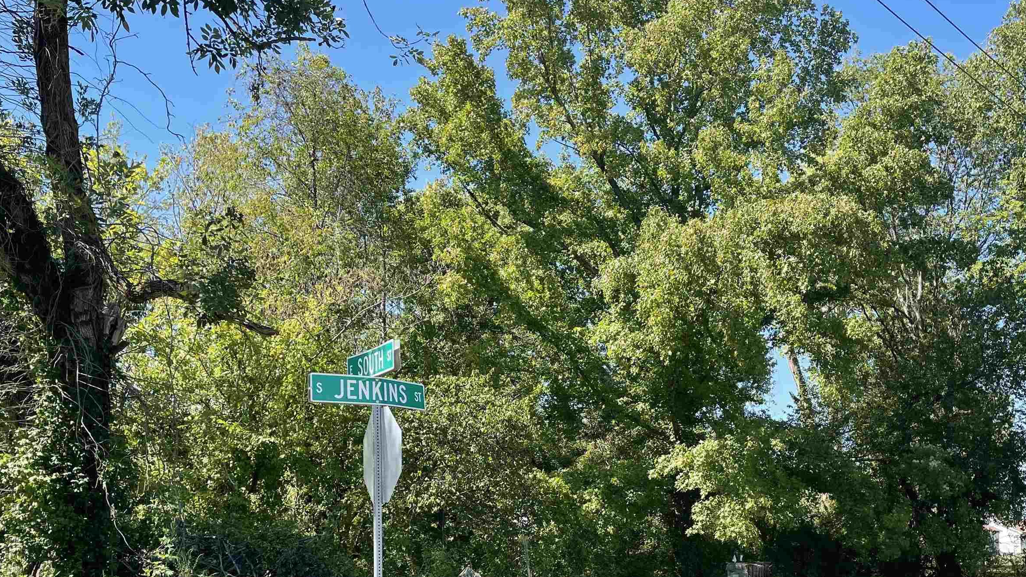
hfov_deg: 53.8
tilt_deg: +5.0
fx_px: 1007
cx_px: 591
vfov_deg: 31.3
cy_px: 451
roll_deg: -0.7
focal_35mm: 37
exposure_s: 1/1208
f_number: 1.6
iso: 32
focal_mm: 4.2
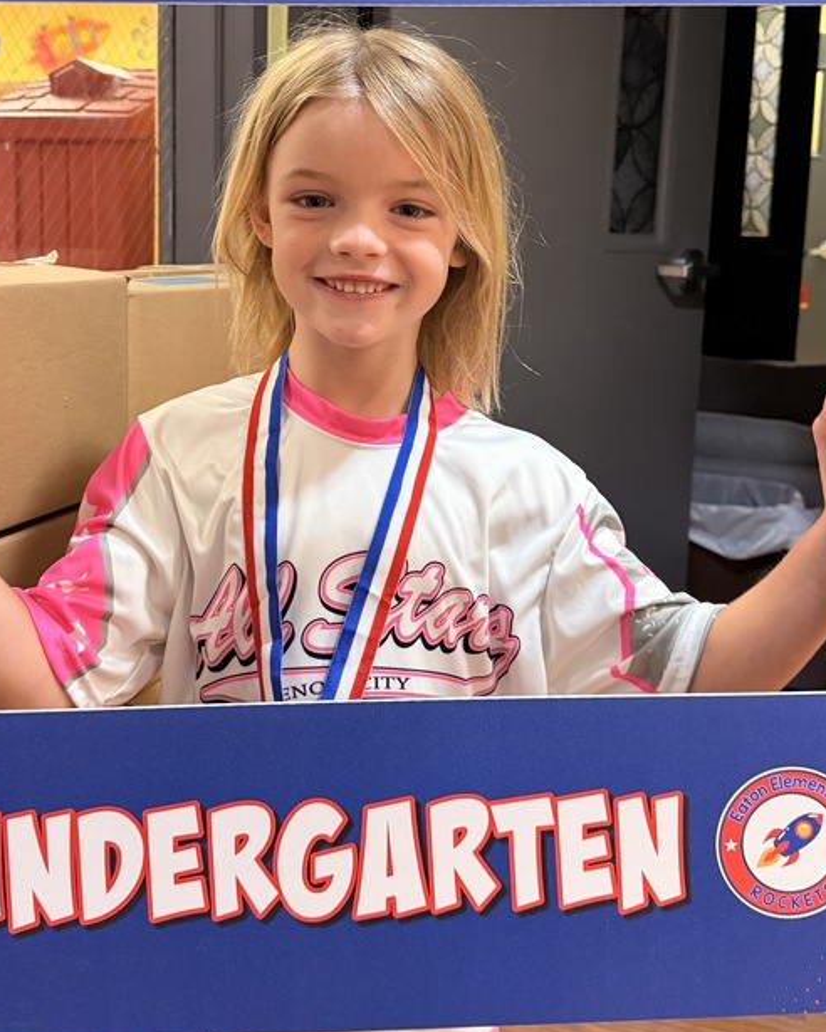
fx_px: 1192
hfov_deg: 38.2
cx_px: 384
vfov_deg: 46.4
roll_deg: -0.9
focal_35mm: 39
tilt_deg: -8.0
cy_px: 383
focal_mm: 6.76
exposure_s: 1/60
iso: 500
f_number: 1.78
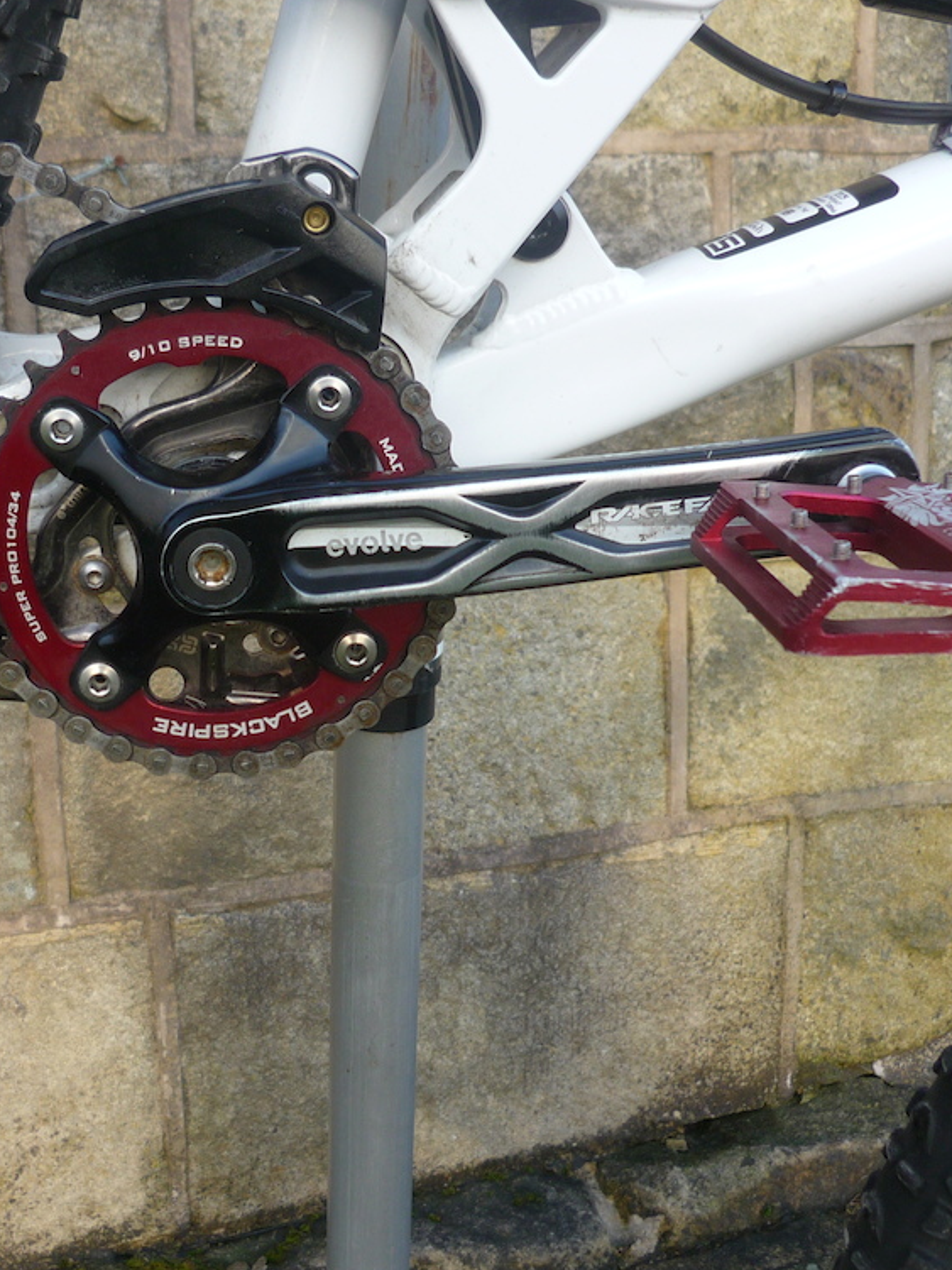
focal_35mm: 45
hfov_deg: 31.9
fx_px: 1651
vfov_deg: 42.1
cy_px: 624
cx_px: 306
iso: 100
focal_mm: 5.5
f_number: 2.8
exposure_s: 1/100
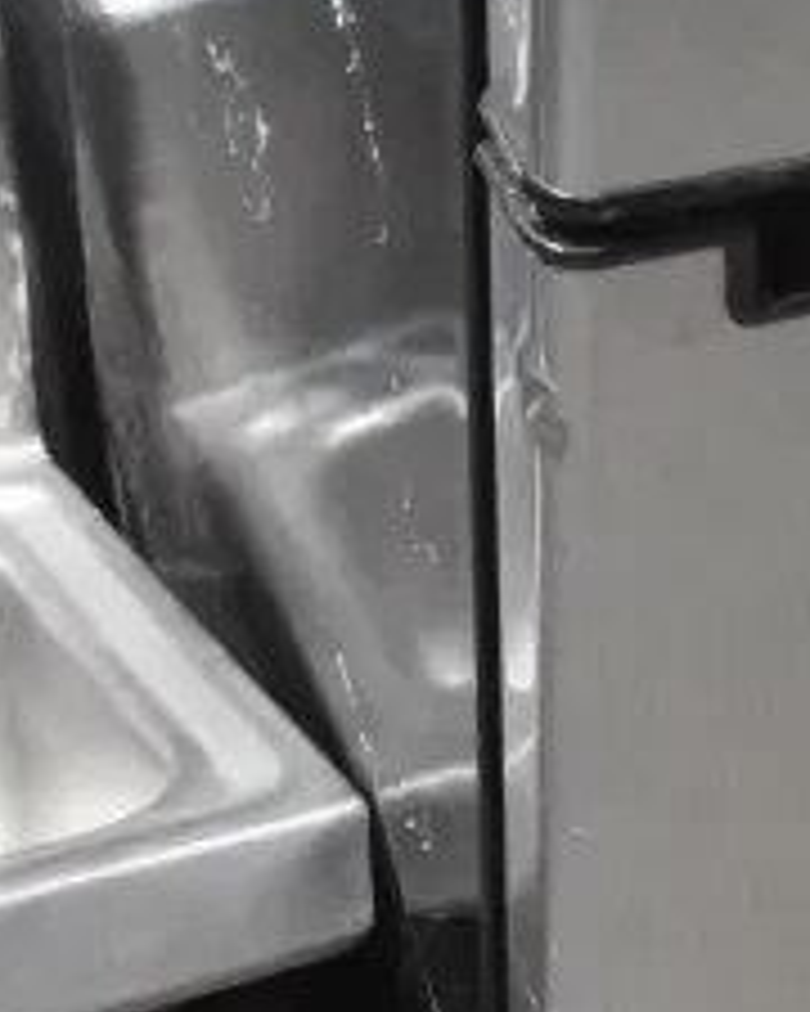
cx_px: 1107
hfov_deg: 9.5
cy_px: -502
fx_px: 4795
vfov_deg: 11.6
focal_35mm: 160
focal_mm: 28
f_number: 22
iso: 6400
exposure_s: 1/2000
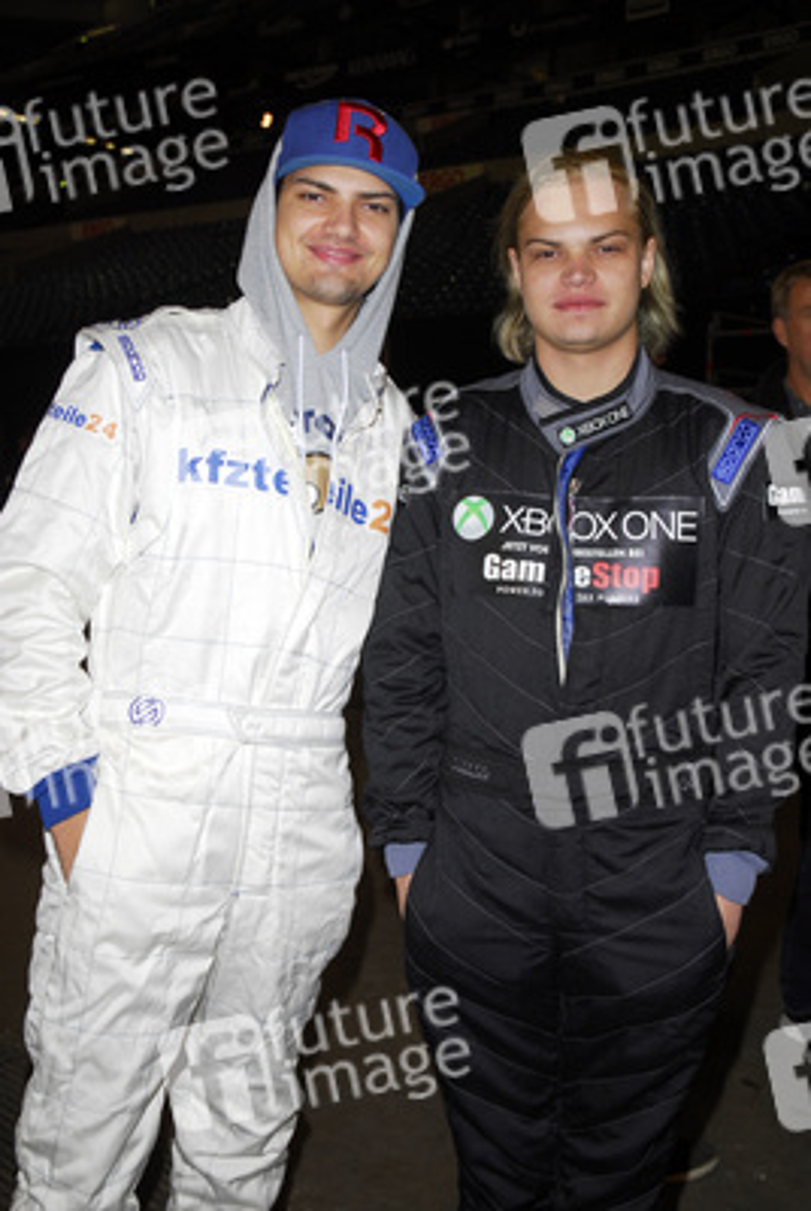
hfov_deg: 33.1
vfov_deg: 47.9
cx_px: 406
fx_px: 1364
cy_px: 606
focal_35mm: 40
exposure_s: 1/60
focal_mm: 27
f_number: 5
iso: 200
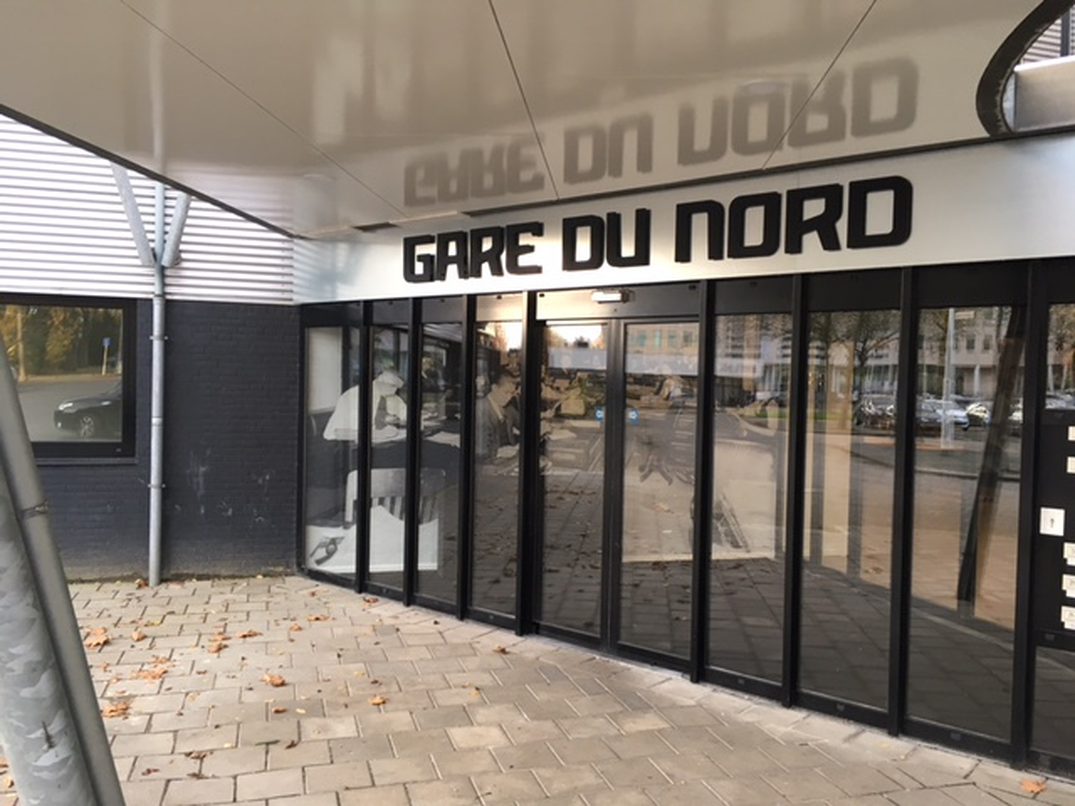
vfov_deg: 48.2
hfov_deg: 61.7
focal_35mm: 29
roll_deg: -0.8
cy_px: 403
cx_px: 538
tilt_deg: -0.6
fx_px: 901
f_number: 2.2
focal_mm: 4.15
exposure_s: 1/33
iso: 40
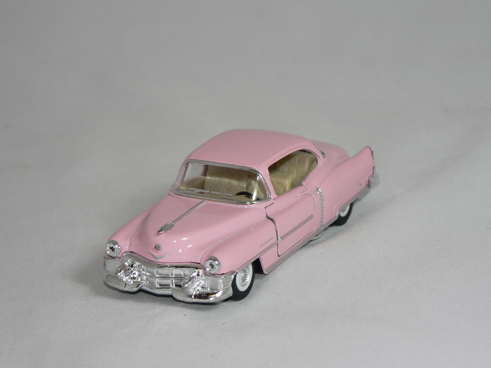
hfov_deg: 15.2
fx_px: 1844
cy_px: 184
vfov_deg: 11.4
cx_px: 246
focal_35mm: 130
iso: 80
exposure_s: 1/60
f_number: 3.2
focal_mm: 21.6
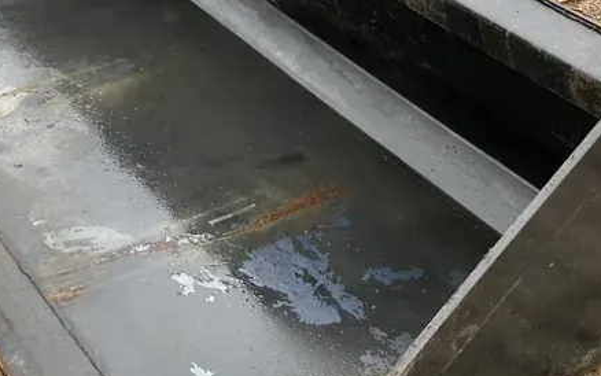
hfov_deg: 31.5
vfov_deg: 20.0
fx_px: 1065
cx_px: 277
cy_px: 143
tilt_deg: -35.9
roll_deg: -2.3
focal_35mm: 65
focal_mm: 3.99
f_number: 1.8
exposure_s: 1/106
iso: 80
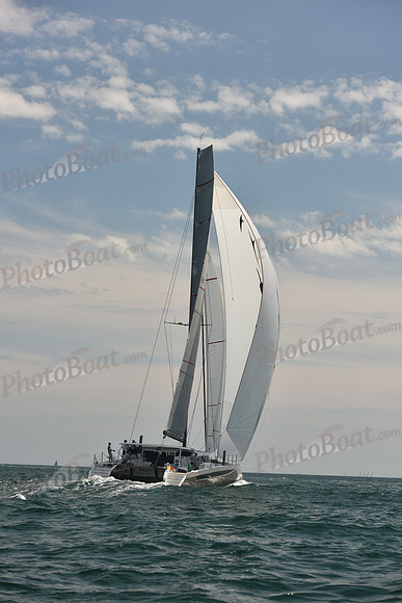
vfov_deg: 25.4
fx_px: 1339
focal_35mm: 80
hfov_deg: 17.1
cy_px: 302
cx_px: 201
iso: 320
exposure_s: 1/1250
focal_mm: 80
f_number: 6.3
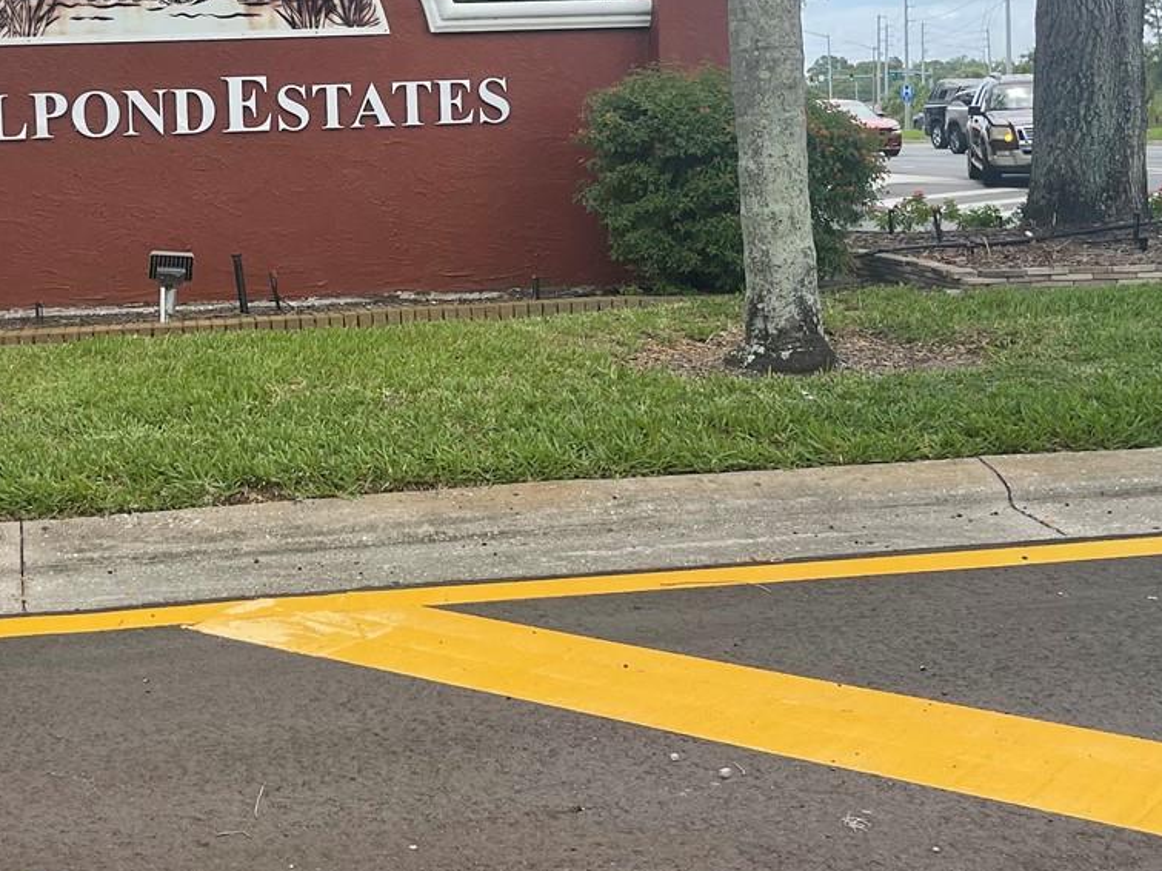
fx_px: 1779
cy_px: 192
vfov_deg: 27.1
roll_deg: +1.8
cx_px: 340
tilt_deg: -1.3
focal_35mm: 53
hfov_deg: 35.6
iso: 32
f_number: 1.6
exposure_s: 1/1493
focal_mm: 5.1
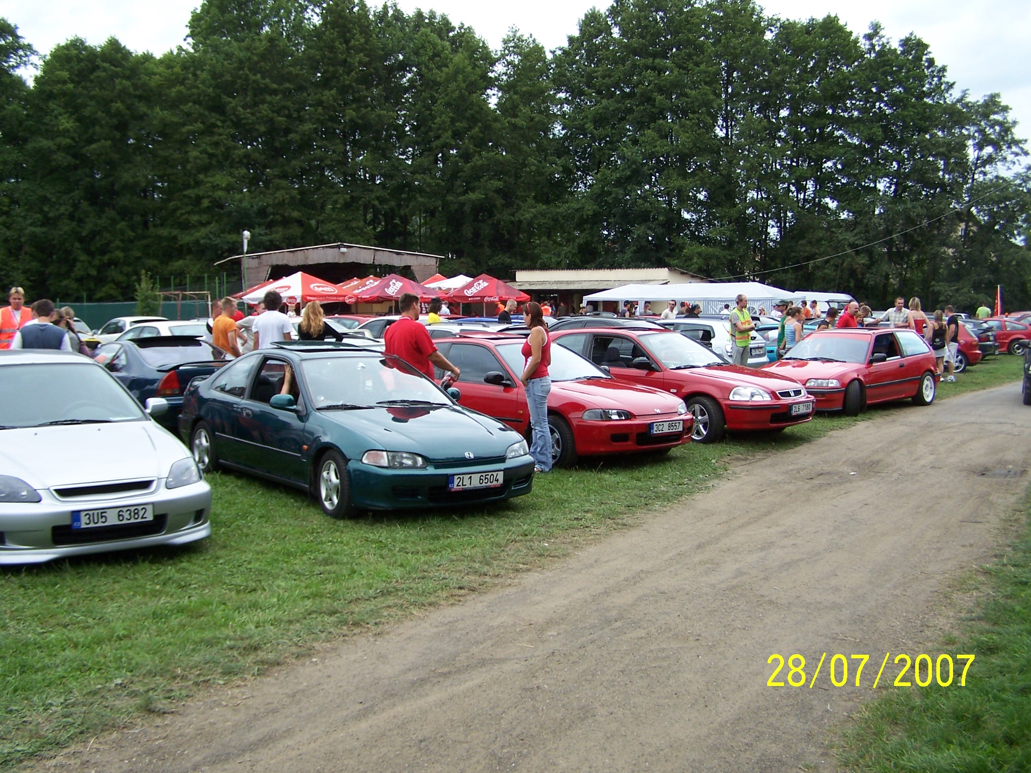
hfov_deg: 49.0
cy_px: 386
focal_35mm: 38
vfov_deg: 37.7
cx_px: 516
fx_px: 1132
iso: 80
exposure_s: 1/500
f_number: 2.8
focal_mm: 6.3
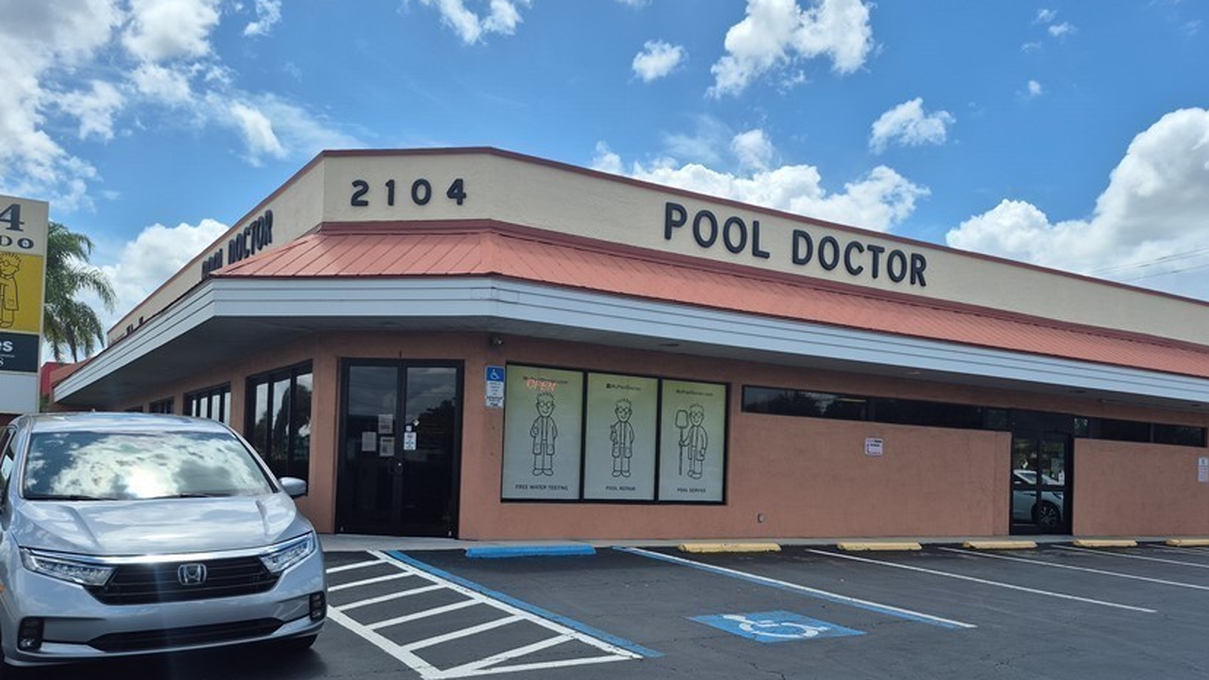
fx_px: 994
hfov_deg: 62.5
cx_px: 667
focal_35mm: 31
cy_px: 439
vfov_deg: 37.5
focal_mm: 5.4
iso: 25
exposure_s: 1/2288
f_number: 1.8
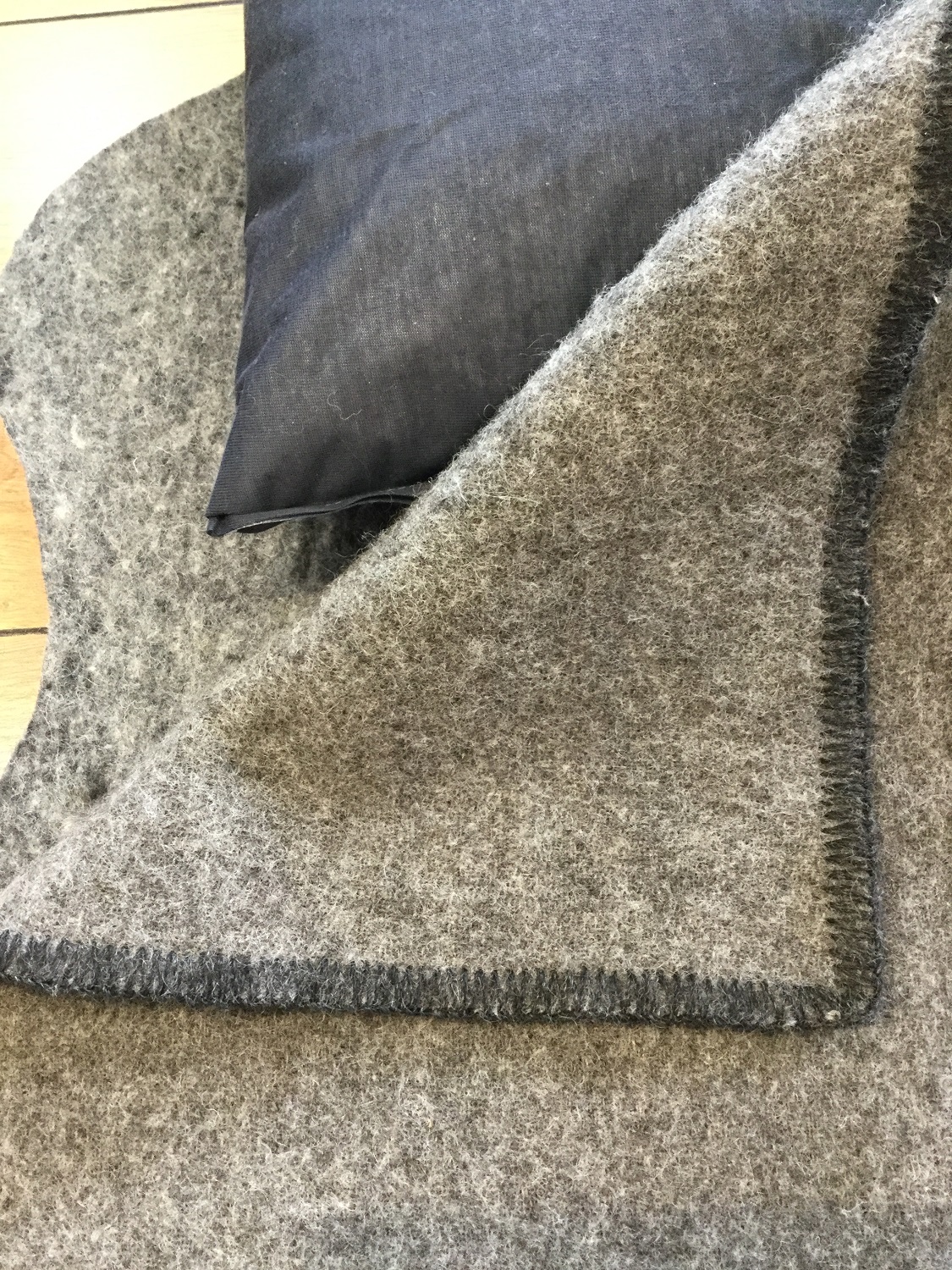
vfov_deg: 58.4
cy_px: 635
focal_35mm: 31
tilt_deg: -72.7
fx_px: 1137
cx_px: 476
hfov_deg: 45.4
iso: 200
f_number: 2.4
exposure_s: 1/33
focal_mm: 3.3
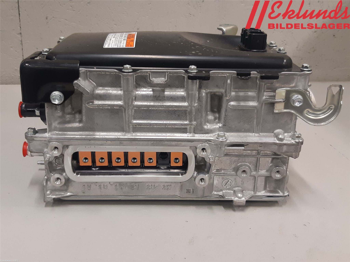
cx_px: 175
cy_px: 131
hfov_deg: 67.3
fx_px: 263
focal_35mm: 26
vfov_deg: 53.1
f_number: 1.7
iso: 125
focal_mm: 3.93
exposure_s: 1/50
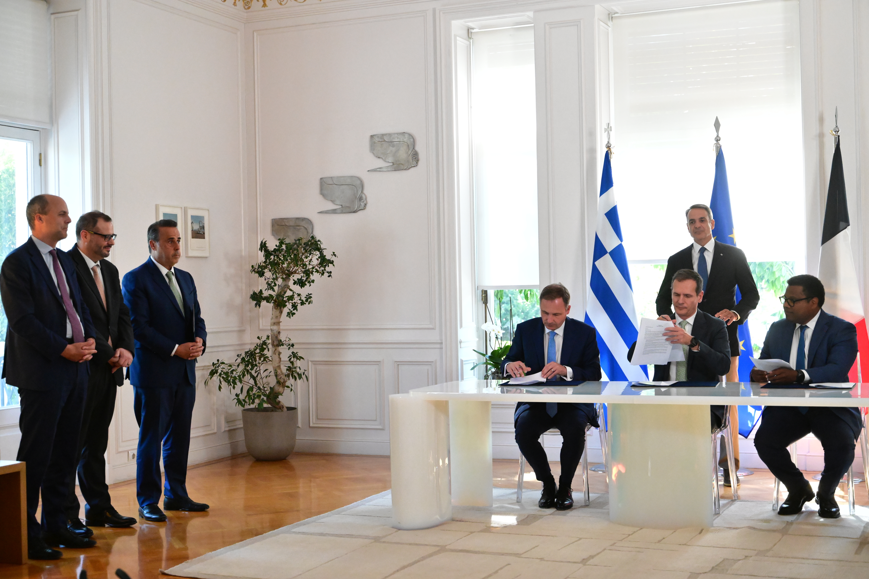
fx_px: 1207
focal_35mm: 50
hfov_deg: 39.6
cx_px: 434
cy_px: 290
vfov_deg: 27.0
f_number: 3.5
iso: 10000
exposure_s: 1/1600
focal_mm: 50
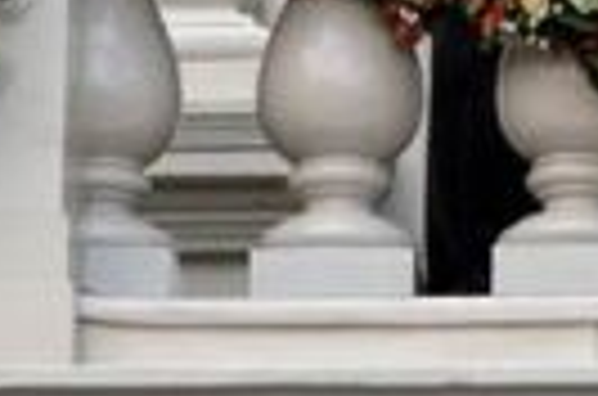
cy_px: -585
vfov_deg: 1.8
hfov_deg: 2.8
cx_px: 881
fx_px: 12246
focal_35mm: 739
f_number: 4
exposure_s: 1/400
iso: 160
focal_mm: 52.82
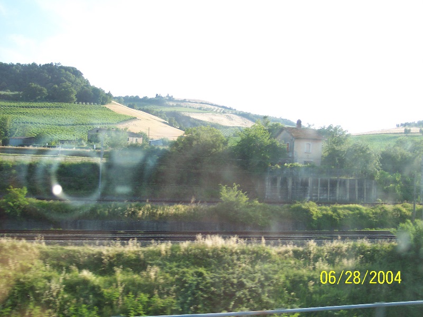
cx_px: 212
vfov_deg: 37.7
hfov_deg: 49.0
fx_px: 464
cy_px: 158
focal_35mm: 38
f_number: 2.8
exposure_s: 1/250
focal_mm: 8
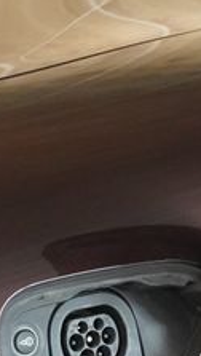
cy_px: 307
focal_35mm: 245
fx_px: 2314
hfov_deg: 5.0
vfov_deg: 8.8
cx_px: 91
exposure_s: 1/160
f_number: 4.5
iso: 12800
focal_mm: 51
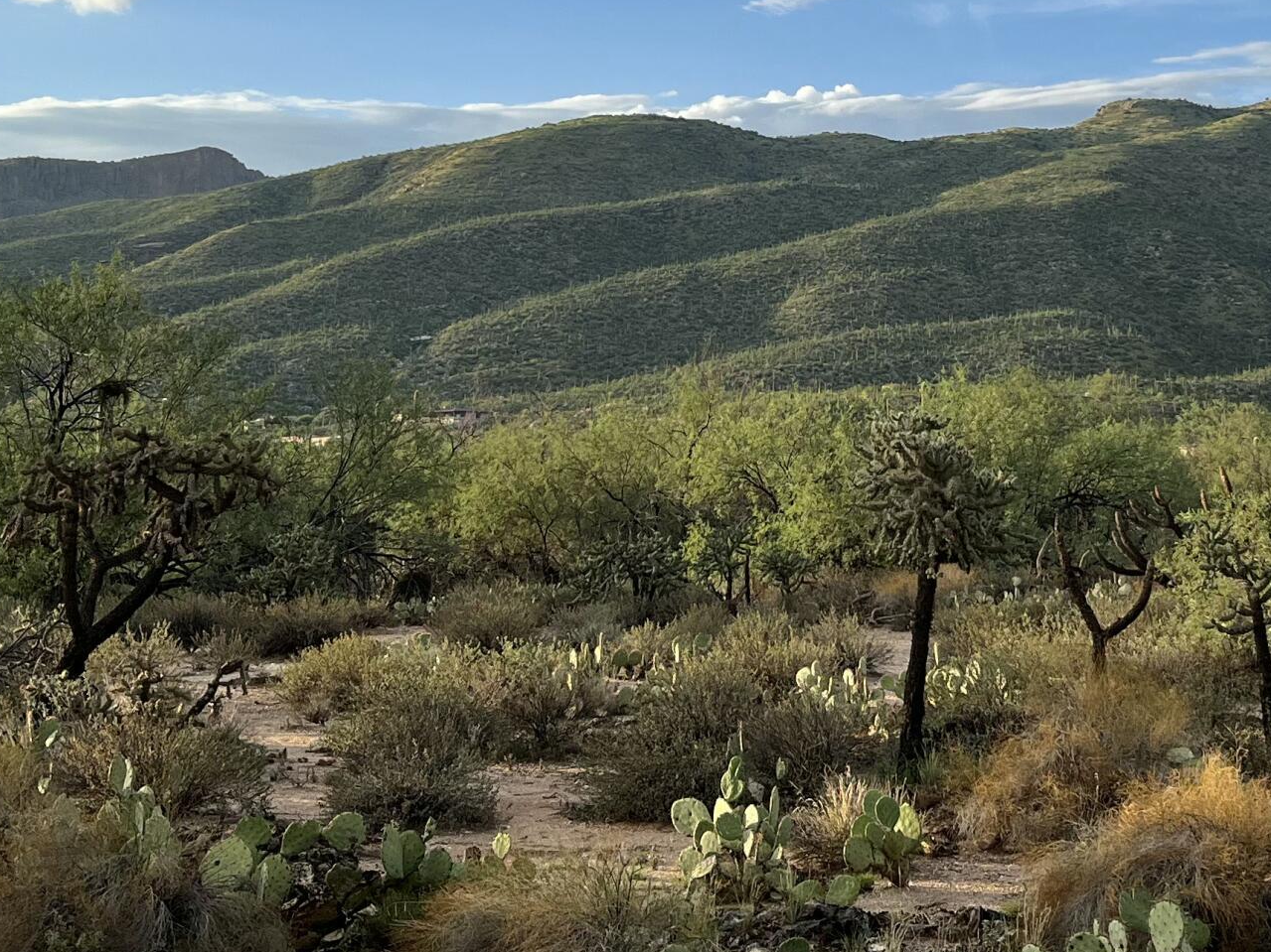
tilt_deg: +11.6
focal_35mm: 61
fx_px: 2240
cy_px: 106
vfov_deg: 23.4
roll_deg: +0.1
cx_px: 858
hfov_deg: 31.4
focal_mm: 5.1
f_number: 1.6
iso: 50
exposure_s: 1/2024
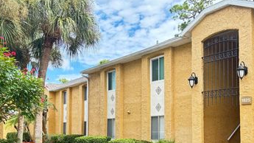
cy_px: 112
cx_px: 155
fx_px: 276
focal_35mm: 41
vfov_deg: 28.5
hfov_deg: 49.0
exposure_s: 1/498
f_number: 1.6
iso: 50
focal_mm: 5.96
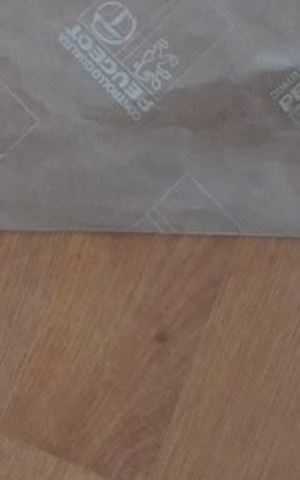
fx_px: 2357
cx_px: -605
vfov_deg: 11.2
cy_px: -221
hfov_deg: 6.6
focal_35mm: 180
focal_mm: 26
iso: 2800
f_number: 4.2
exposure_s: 1/60
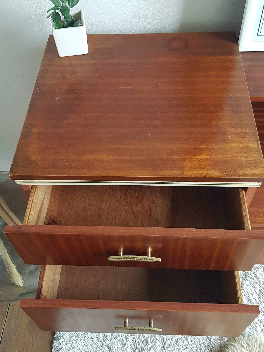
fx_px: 264
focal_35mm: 26
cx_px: 132
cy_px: 176
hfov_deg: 53.1
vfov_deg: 67.3
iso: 160
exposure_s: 1/30
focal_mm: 4.2
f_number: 1.7
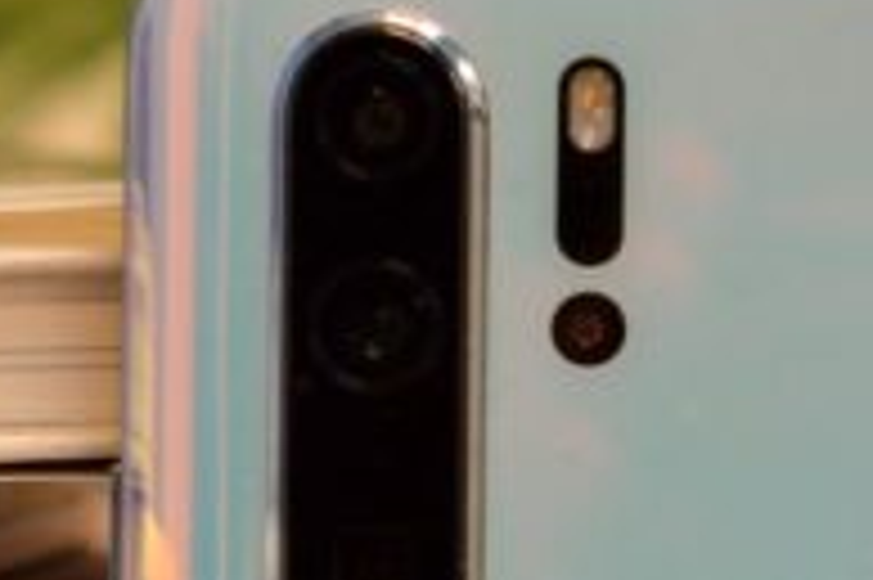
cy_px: 573
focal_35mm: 256
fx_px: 6192
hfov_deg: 8.0
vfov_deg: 5.4
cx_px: 1004
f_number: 10
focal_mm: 55
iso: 1600
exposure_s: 1/320
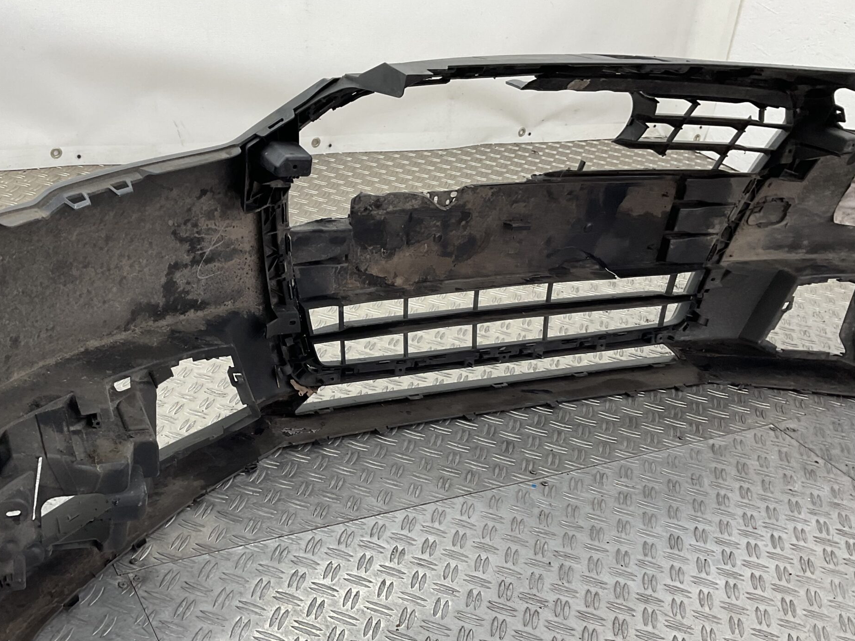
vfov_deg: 35.9
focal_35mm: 40
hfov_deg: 46.1
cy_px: 374
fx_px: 988
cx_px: 292
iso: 40
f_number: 1.8
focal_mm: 3
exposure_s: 1/120
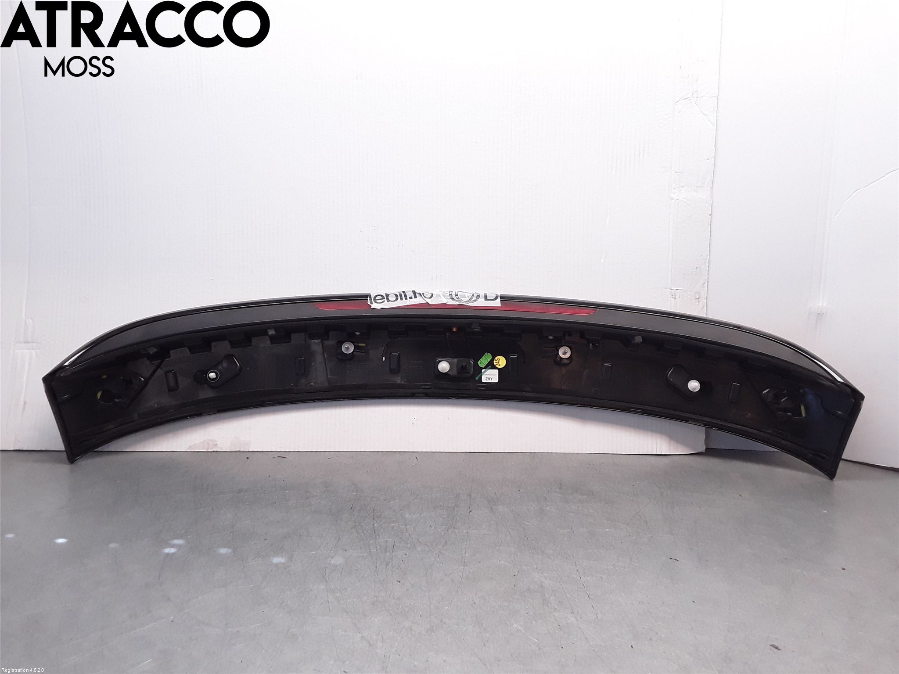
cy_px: 337
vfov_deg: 49.7
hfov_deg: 63.4
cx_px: 450
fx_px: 727
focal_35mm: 28
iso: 100
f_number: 1.9
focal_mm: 2.91
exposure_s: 1/147
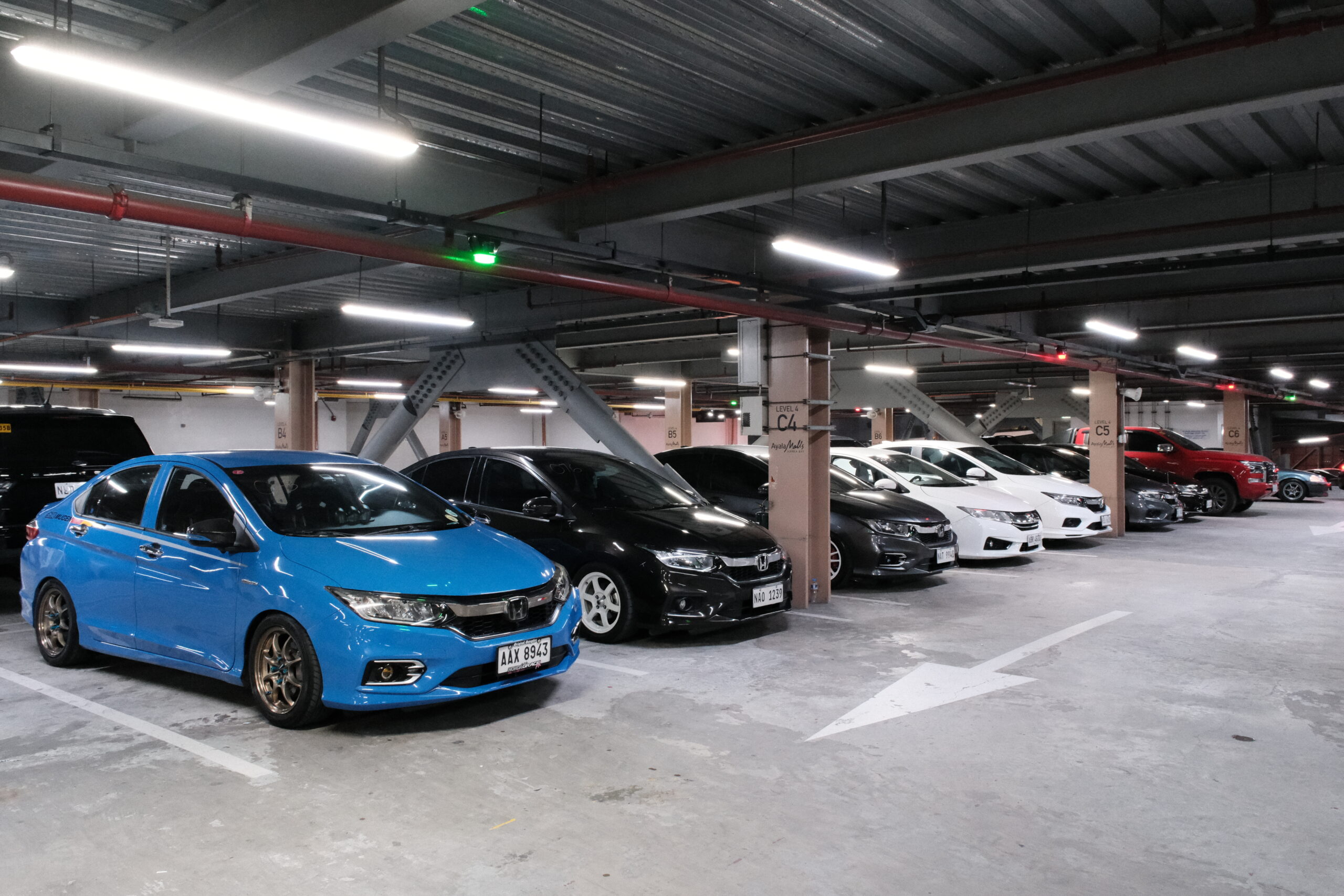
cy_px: 448
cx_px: 672
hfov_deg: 67.4
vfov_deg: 47.9
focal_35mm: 27
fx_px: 1008
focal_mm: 18
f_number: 8
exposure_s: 1/18
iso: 6400
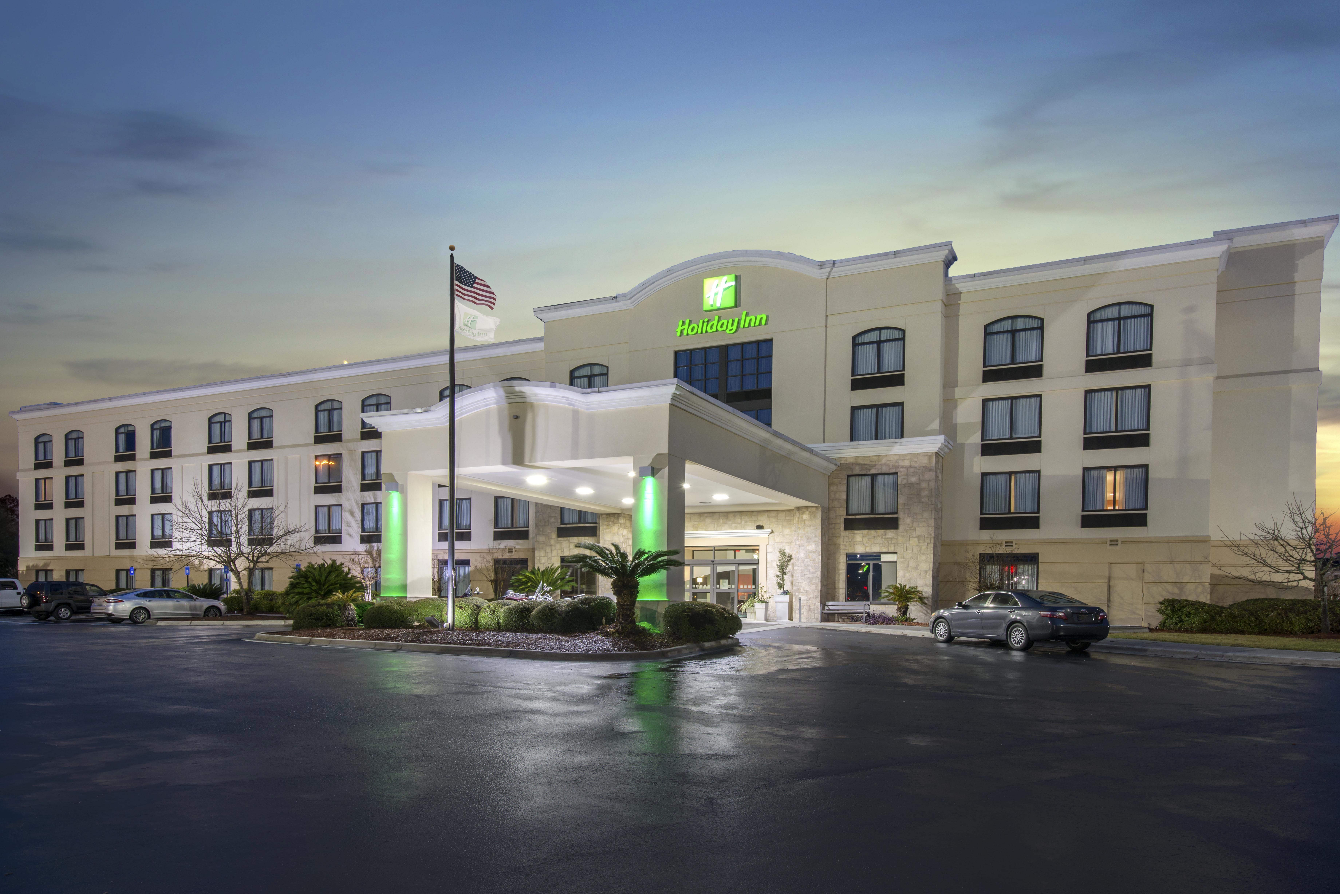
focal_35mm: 21
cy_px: 447
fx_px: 782
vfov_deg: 59.5
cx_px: 670
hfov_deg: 81.2
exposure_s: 1
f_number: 11
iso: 400
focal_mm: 21
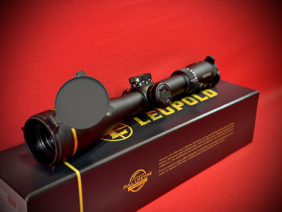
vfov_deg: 30.3
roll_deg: -1.1
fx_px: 391
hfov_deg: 39.7
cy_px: 106
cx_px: 141
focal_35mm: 48
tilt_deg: -24.6
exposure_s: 1/60
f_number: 1.78
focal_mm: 6.76
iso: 100
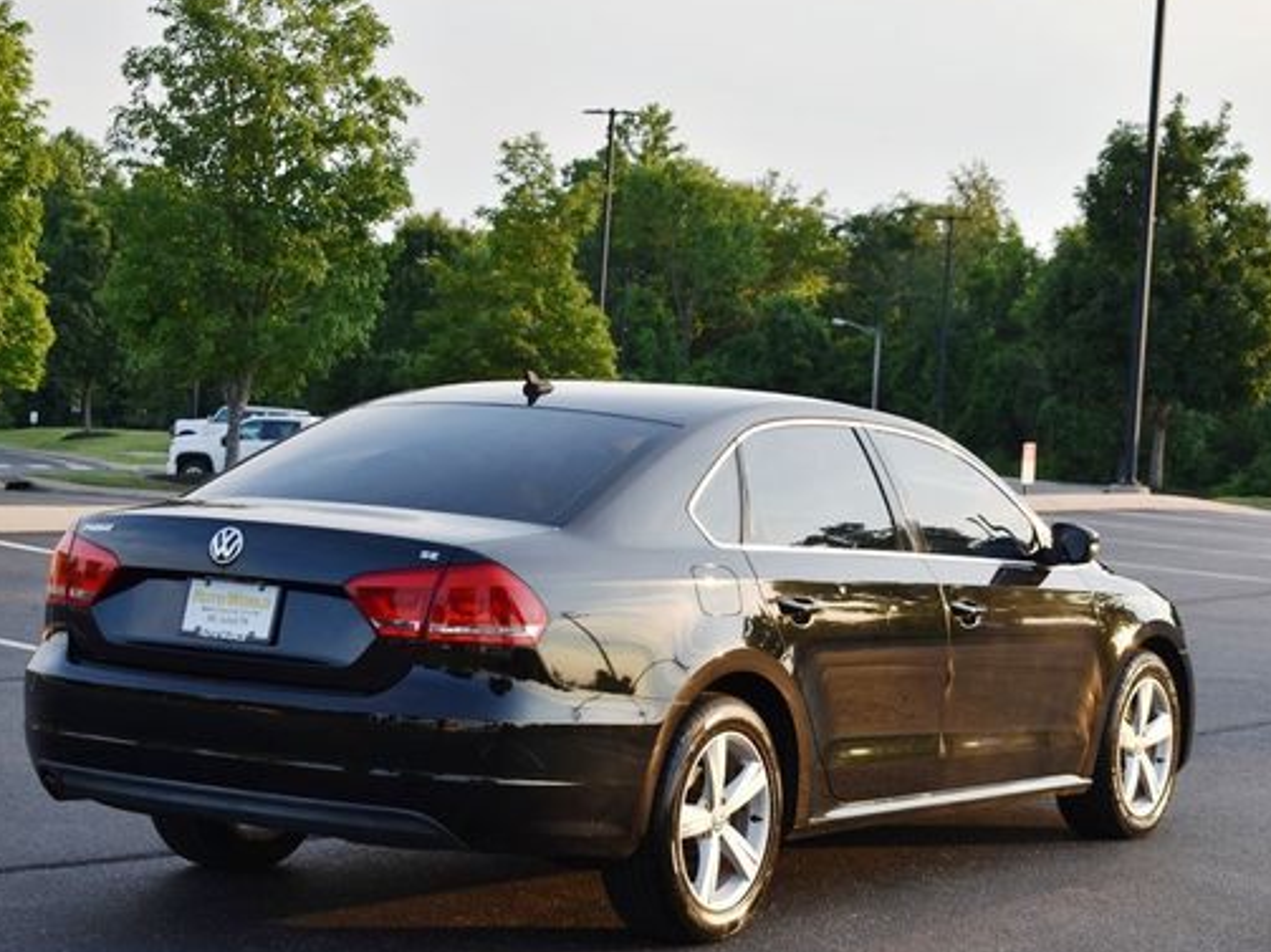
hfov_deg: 23.7
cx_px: 591
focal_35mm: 83
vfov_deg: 17.9
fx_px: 3033
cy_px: 504
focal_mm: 45
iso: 250
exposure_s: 1/250
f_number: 5.6
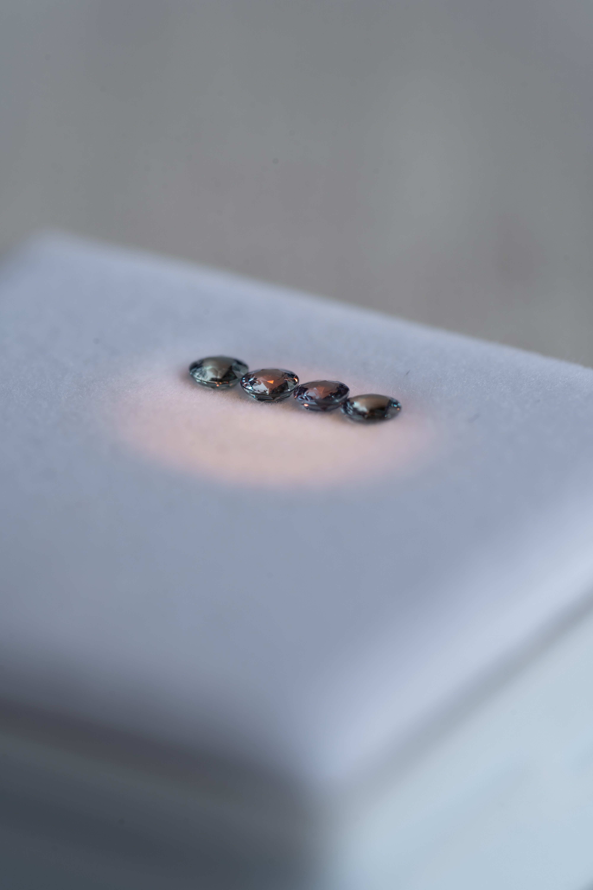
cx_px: 296
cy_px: 445
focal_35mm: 90
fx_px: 2224
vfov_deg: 22.6
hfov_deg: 15.2
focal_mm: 90
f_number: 6.3
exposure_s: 1/25
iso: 100
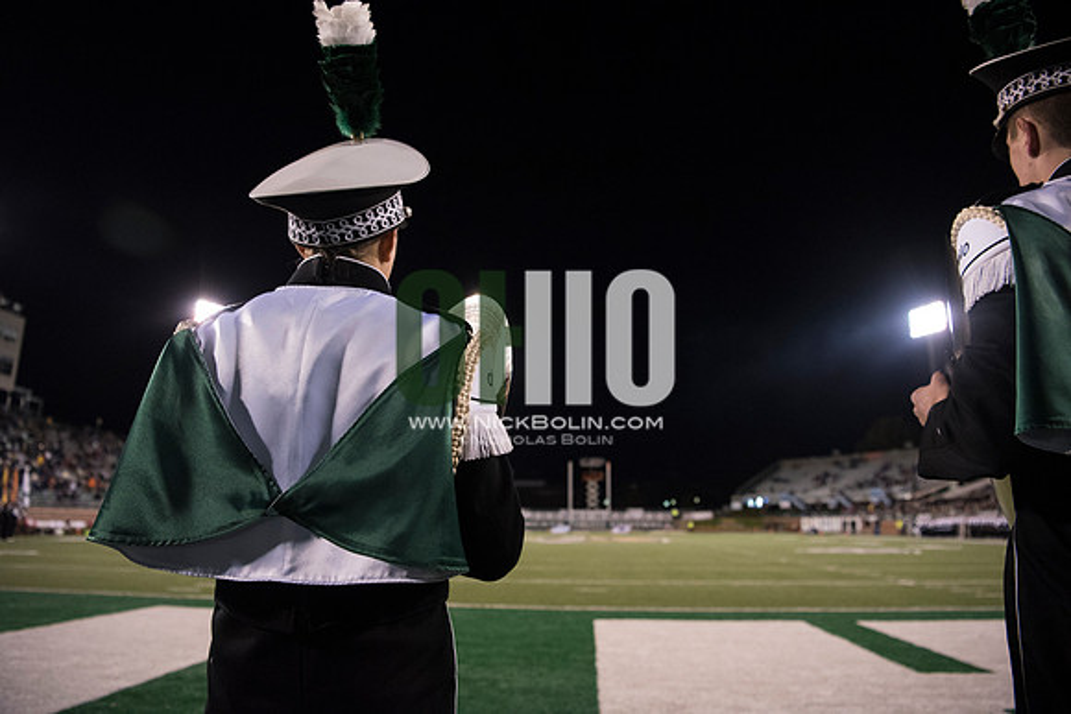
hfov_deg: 73.7
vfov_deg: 53.2
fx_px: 714
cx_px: 536
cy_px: 357
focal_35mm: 24
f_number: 3.2
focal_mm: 24
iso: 4000
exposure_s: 1/1250
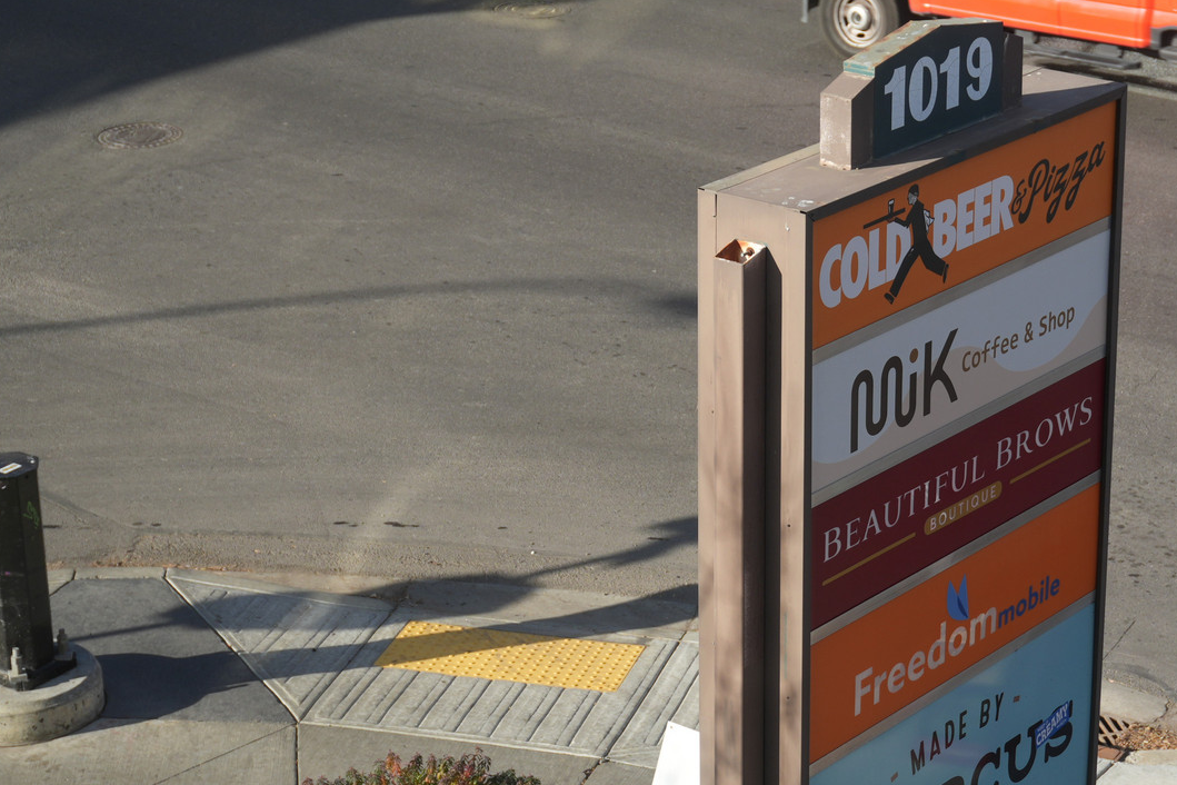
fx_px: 3040
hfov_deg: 21.9
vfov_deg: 14.7
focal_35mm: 93
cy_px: 456
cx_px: 730
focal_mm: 38
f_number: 5.6
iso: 100
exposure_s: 1/160
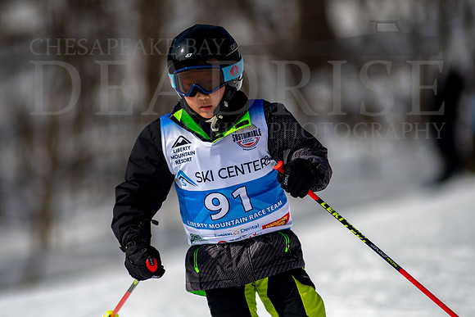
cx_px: 238
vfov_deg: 3.1
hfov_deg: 4.6
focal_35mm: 450
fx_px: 5939
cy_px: 158
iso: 100
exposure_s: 1/6400
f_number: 2.8
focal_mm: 300
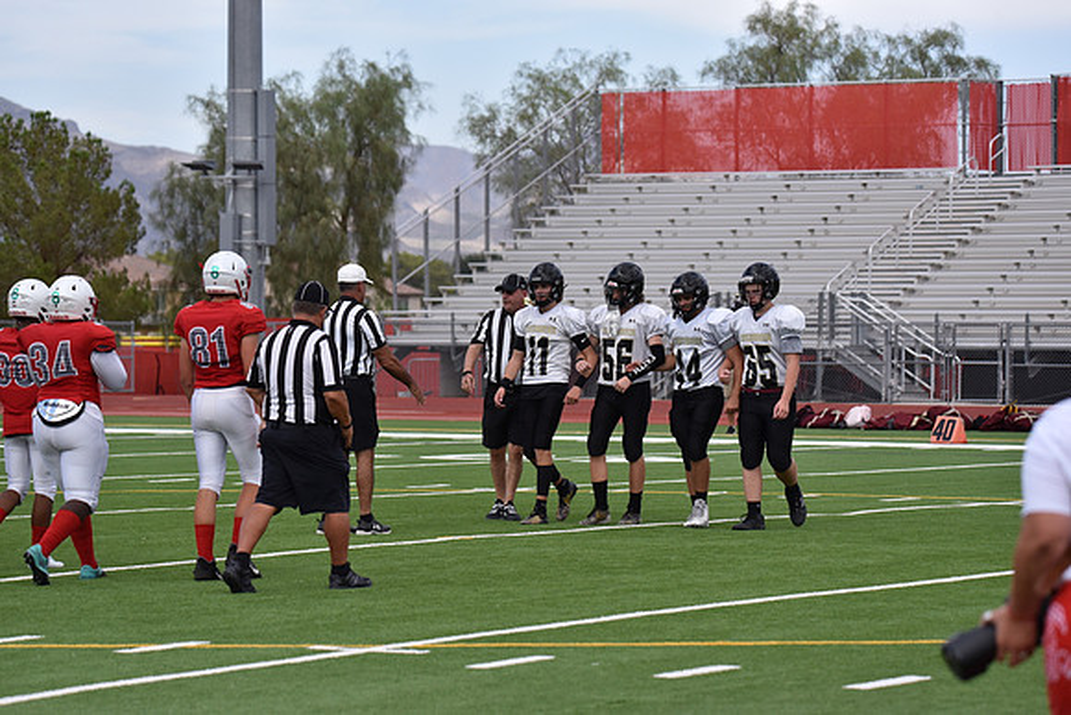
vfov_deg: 9.2
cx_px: 536
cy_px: 358
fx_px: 4463
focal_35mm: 150
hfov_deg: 13.7
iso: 800
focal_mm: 150
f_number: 5.6
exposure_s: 1/4000
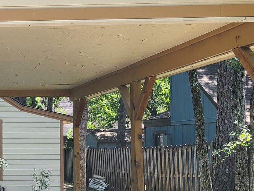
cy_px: 142
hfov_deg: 21.8
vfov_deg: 19.0
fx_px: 565
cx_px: -109
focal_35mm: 77
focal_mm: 5.4
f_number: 1.8
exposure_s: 1/300
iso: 40
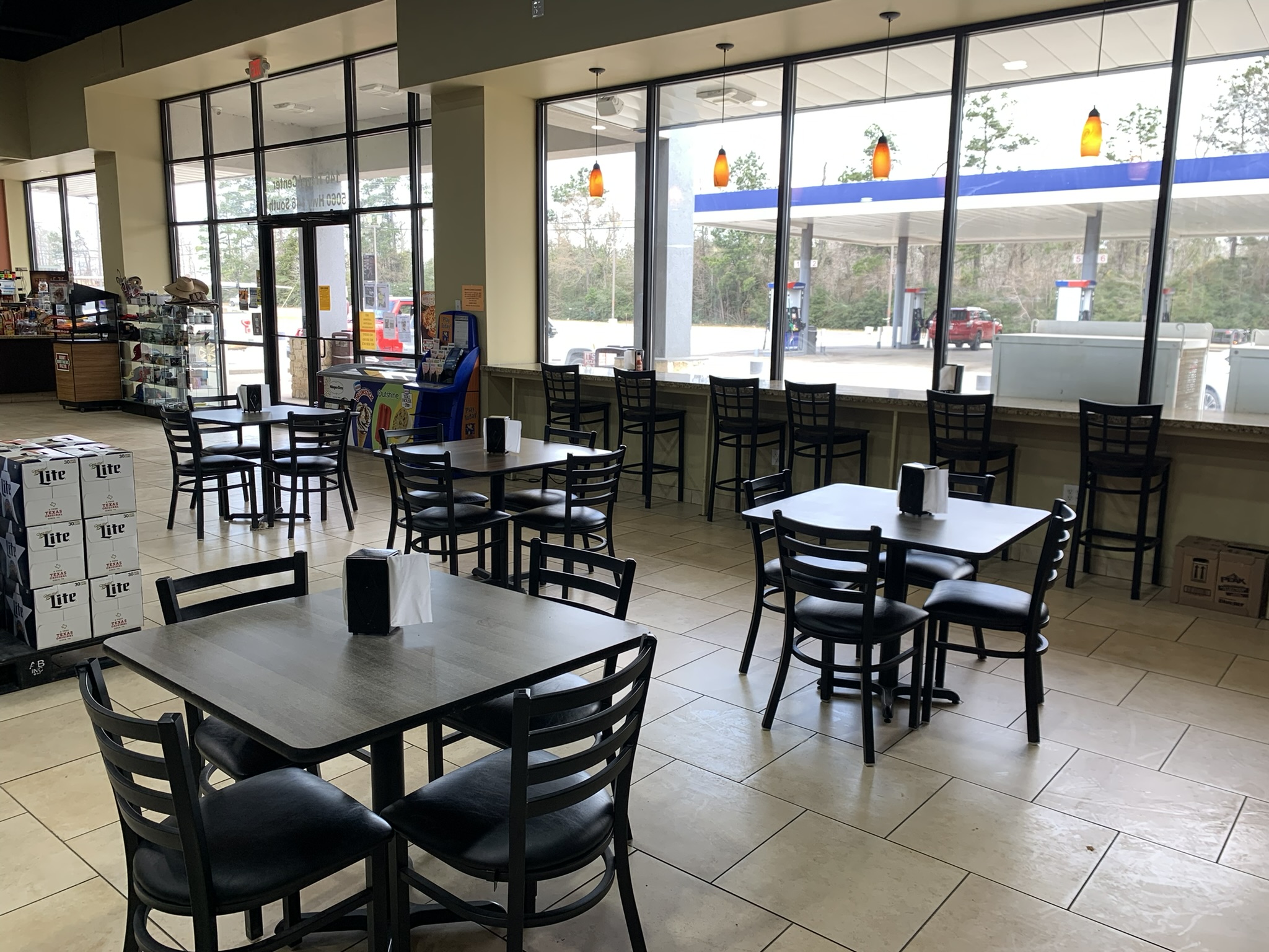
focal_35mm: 26
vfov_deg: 53.1
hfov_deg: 67.3
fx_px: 953
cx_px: 634
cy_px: 476
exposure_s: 1/128
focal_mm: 4.25
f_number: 1.8
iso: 25
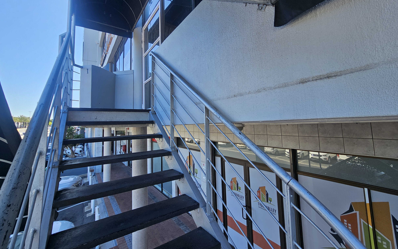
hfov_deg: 105.3
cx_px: 197
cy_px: 106
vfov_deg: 78.2
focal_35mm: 14
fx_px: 152
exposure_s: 1/300
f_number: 2.2
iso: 50
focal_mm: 2.2
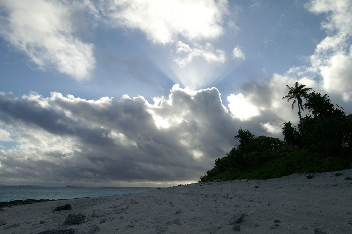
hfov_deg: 70.5
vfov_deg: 50.3
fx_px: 249
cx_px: 176
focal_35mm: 26
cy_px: 117
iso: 100
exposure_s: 1/800
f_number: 8
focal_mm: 17
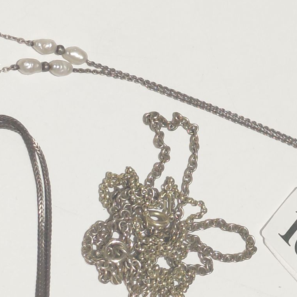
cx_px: 164
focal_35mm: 59
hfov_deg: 29.1
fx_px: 573
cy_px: 308
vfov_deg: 27.2
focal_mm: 4.69
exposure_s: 1/120
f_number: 1.8
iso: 125
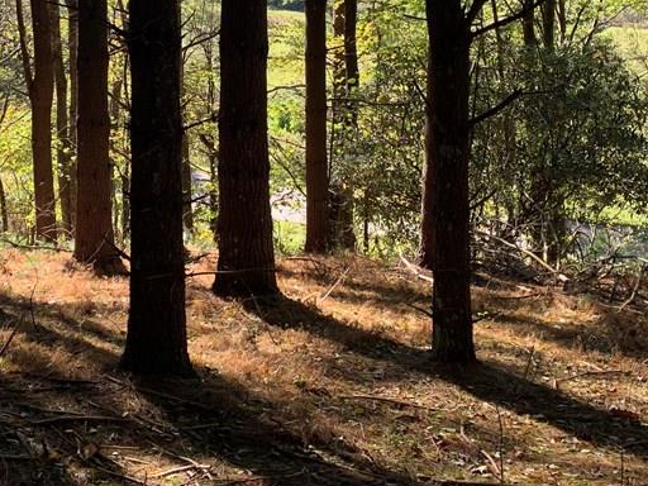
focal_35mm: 52
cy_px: 48
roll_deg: -0.5
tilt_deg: -5.7
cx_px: 233
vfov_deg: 27.0
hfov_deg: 36.6
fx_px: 973
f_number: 1.8
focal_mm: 4.25
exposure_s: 1/158
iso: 25
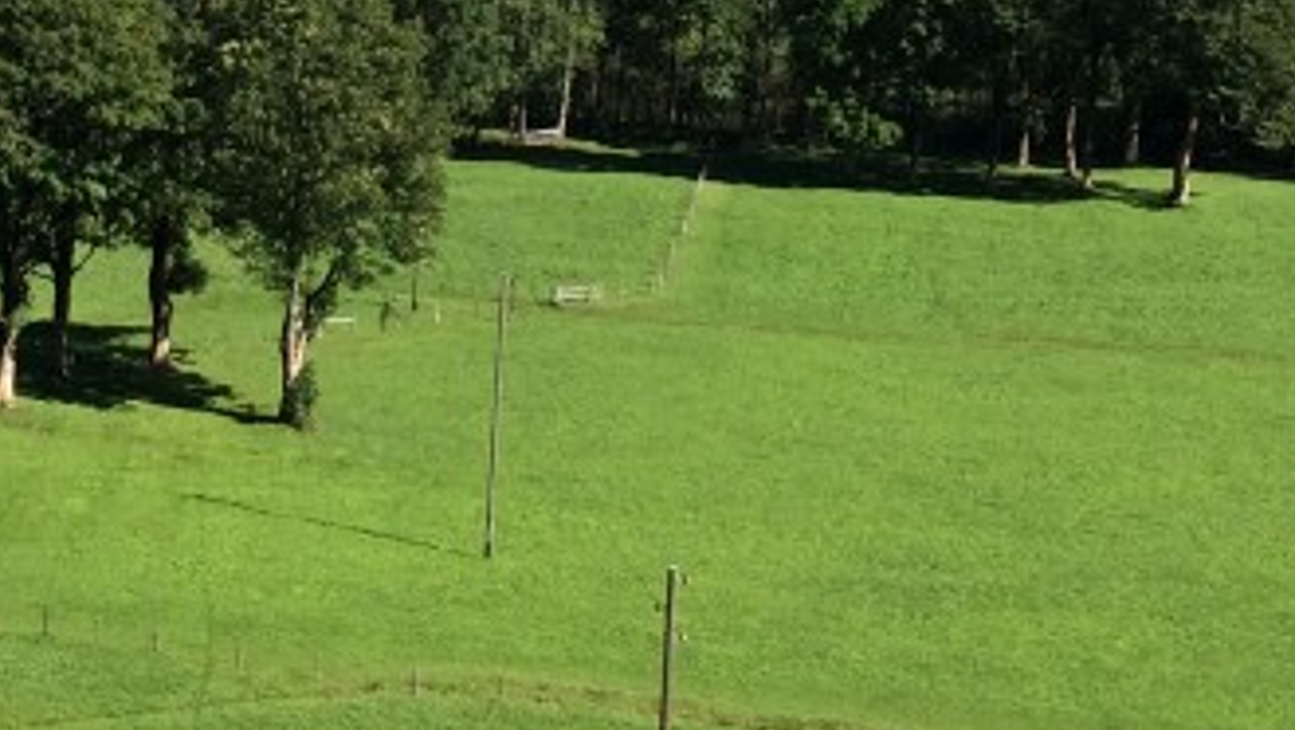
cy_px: -290
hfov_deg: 21.4
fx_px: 3367
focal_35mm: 98
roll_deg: -3.2
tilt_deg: +1.8
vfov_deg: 11.9
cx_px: 196
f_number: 2.2
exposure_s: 1/1368
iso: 32
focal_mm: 4.15
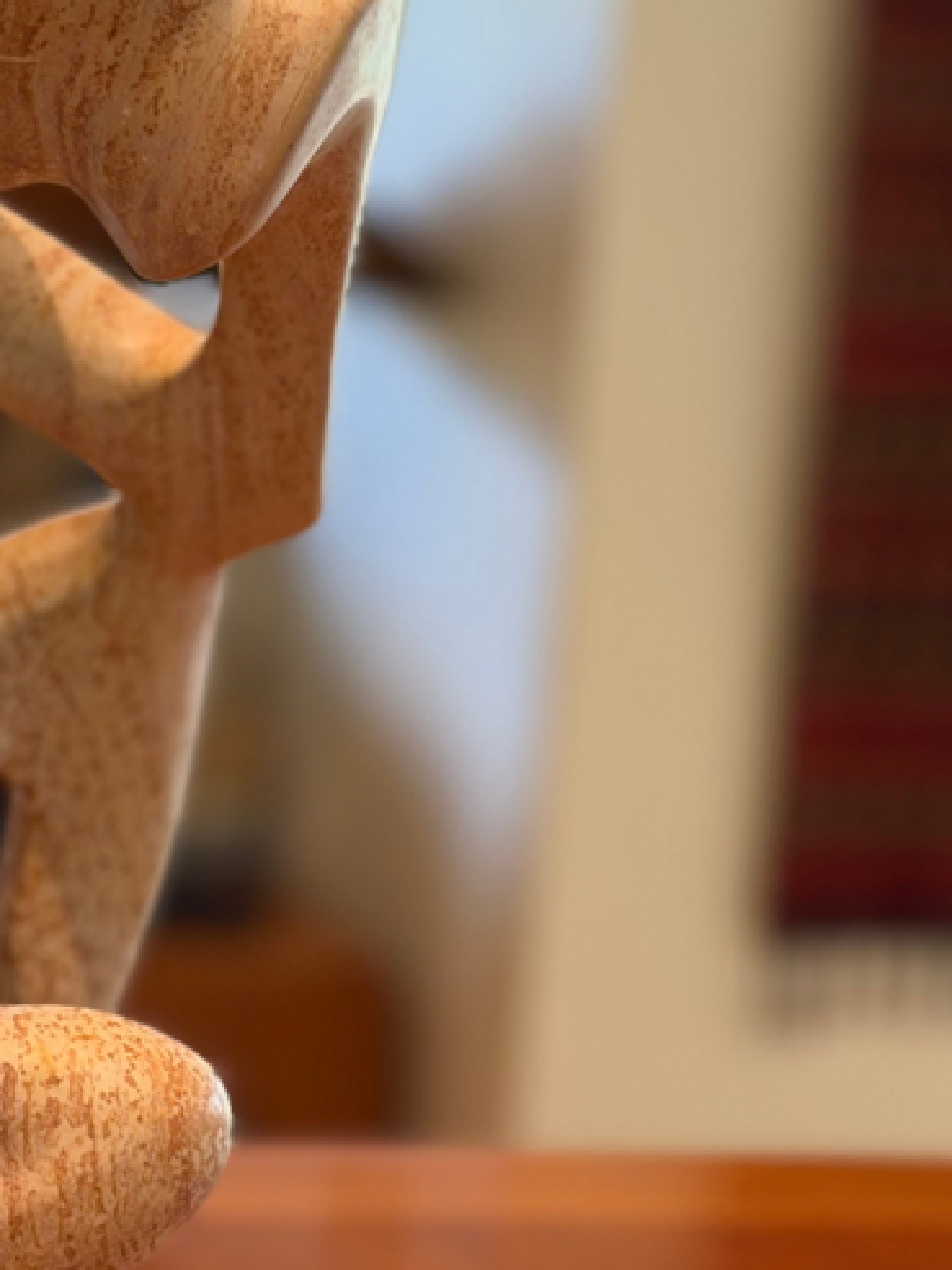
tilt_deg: -8.4
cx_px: -93
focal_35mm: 117
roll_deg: -4.1
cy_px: 653
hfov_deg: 12.4
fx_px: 4290
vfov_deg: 16.8
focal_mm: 6.76
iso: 160
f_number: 1.78
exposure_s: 1/60
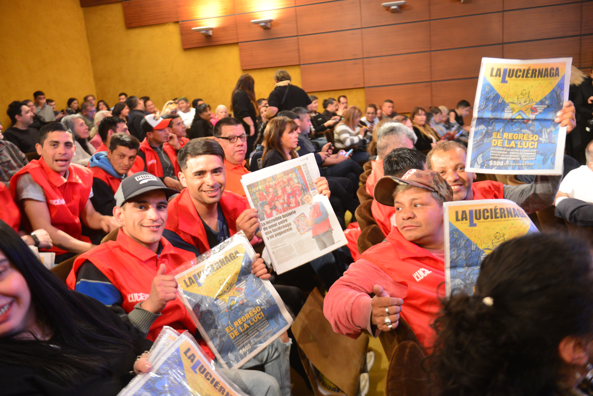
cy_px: 198
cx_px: 296
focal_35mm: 31
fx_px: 511
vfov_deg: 42.4
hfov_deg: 60.3
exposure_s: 1/20
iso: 1600
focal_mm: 31
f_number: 2.8
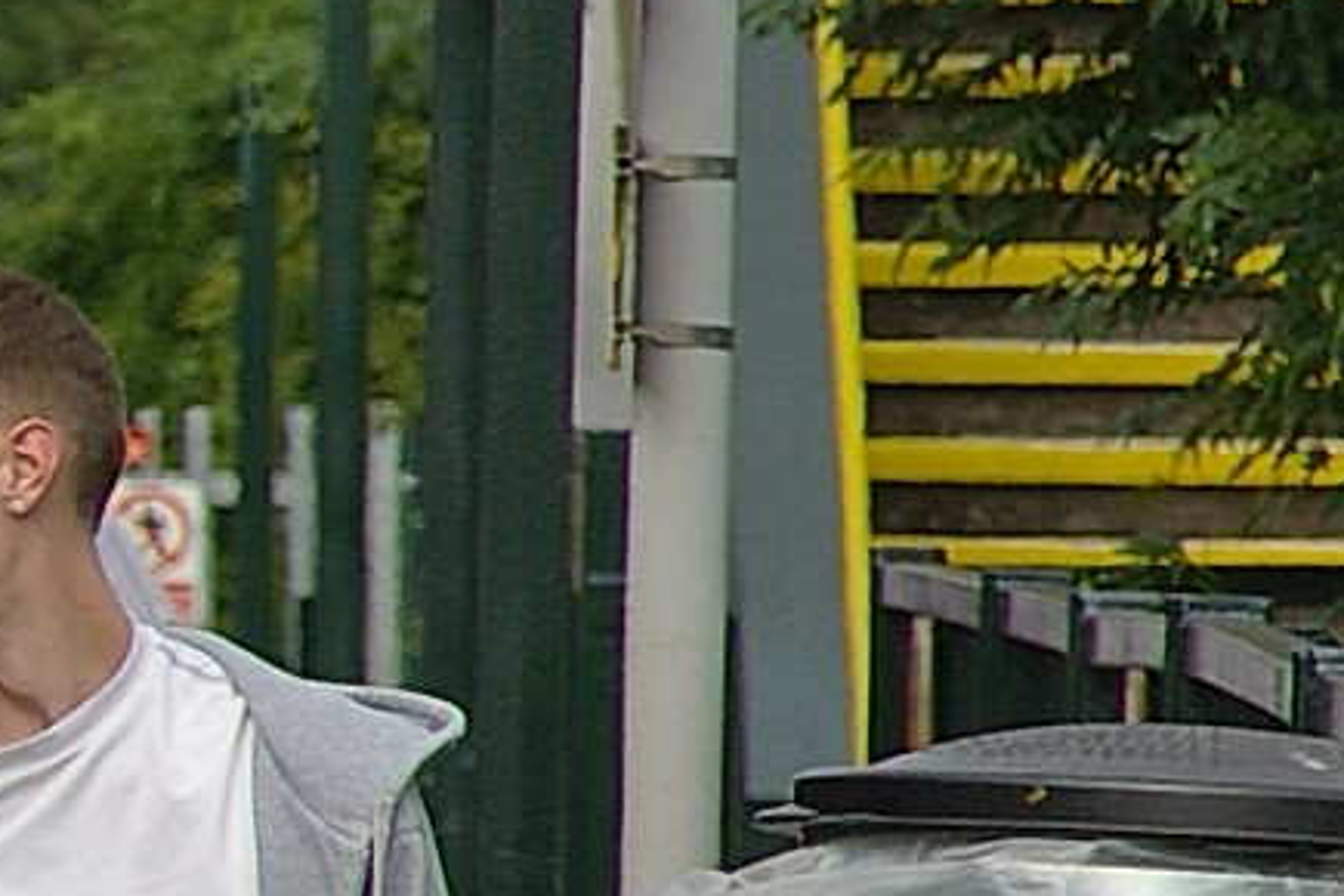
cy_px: 602
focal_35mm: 1035
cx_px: -1950
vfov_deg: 1.3
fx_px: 38628
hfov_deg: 2.0
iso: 200
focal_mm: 125
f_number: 8
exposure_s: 1/250
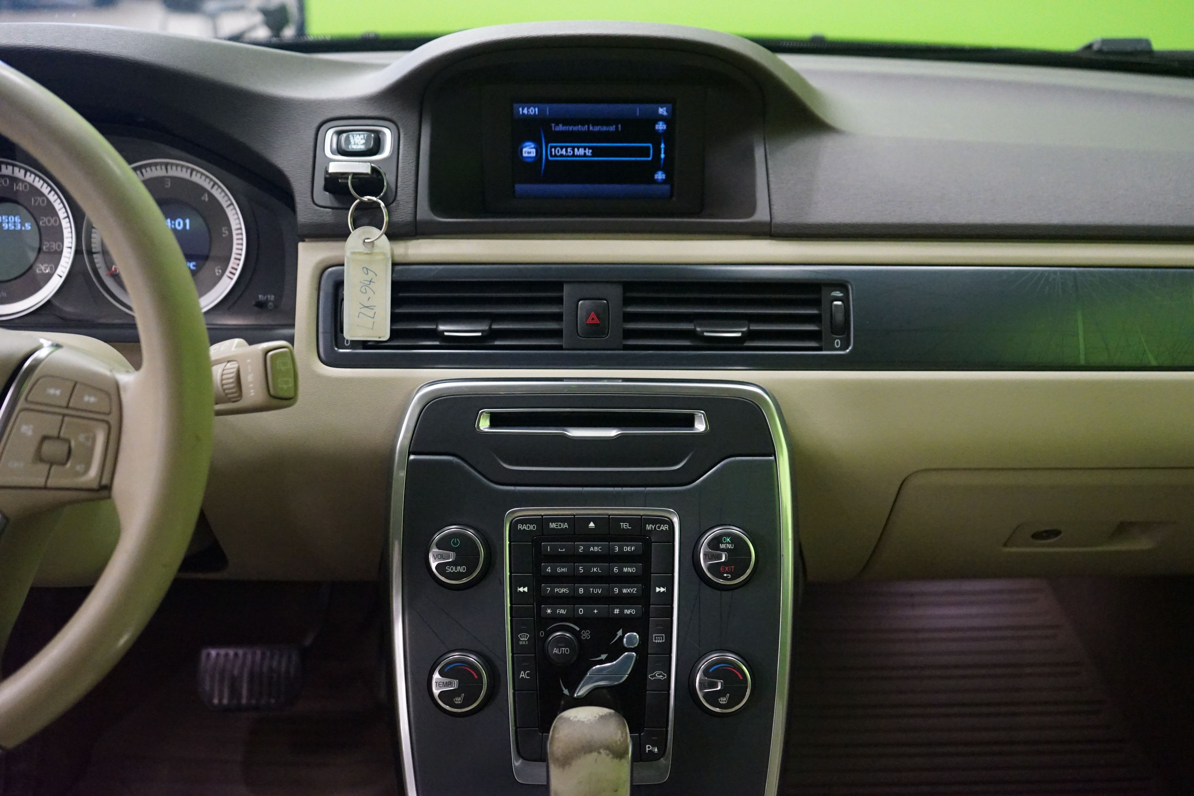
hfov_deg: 48.5
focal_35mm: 40
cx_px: 597
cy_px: 398
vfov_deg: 33.4
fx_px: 1327
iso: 6400
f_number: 4
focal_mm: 40
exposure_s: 1/40
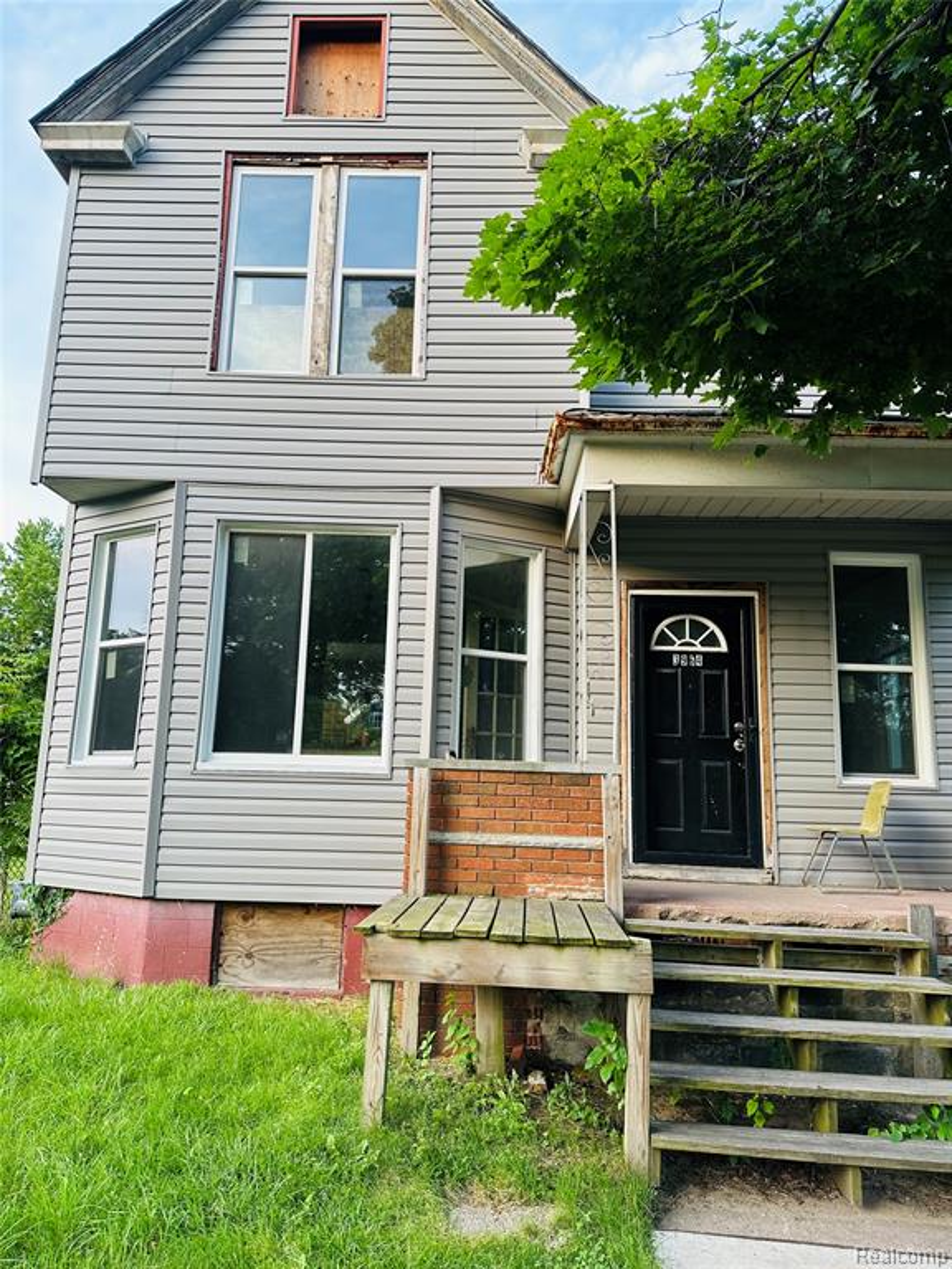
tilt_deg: +11.1
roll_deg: -1.9
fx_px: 880
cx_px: 476
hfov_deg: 56.8
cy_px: 634
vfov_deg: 71.6
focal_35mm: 24
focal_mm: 6.86
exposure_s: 1/152
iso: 64
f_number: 1.78
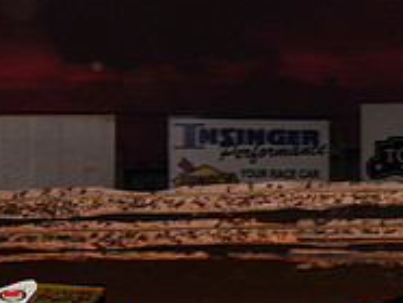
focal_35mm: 275
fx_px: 3206
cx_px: -98
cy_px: 299
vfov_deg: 5.4
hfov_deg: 7.1
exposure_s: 1/320
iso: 1000
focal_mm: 92
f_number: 8
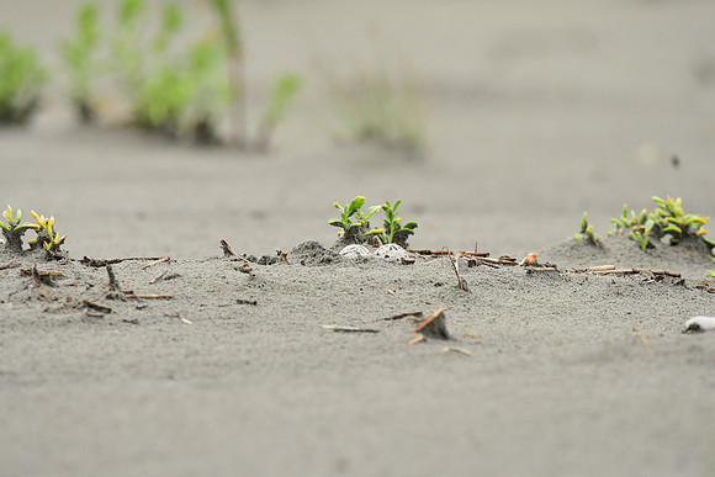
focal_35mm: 900
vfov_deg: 1.5
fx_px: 17878
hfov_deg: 2.3
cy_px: 238
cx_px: 358
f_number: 8
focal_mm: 600
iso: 2000
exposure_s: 1/400
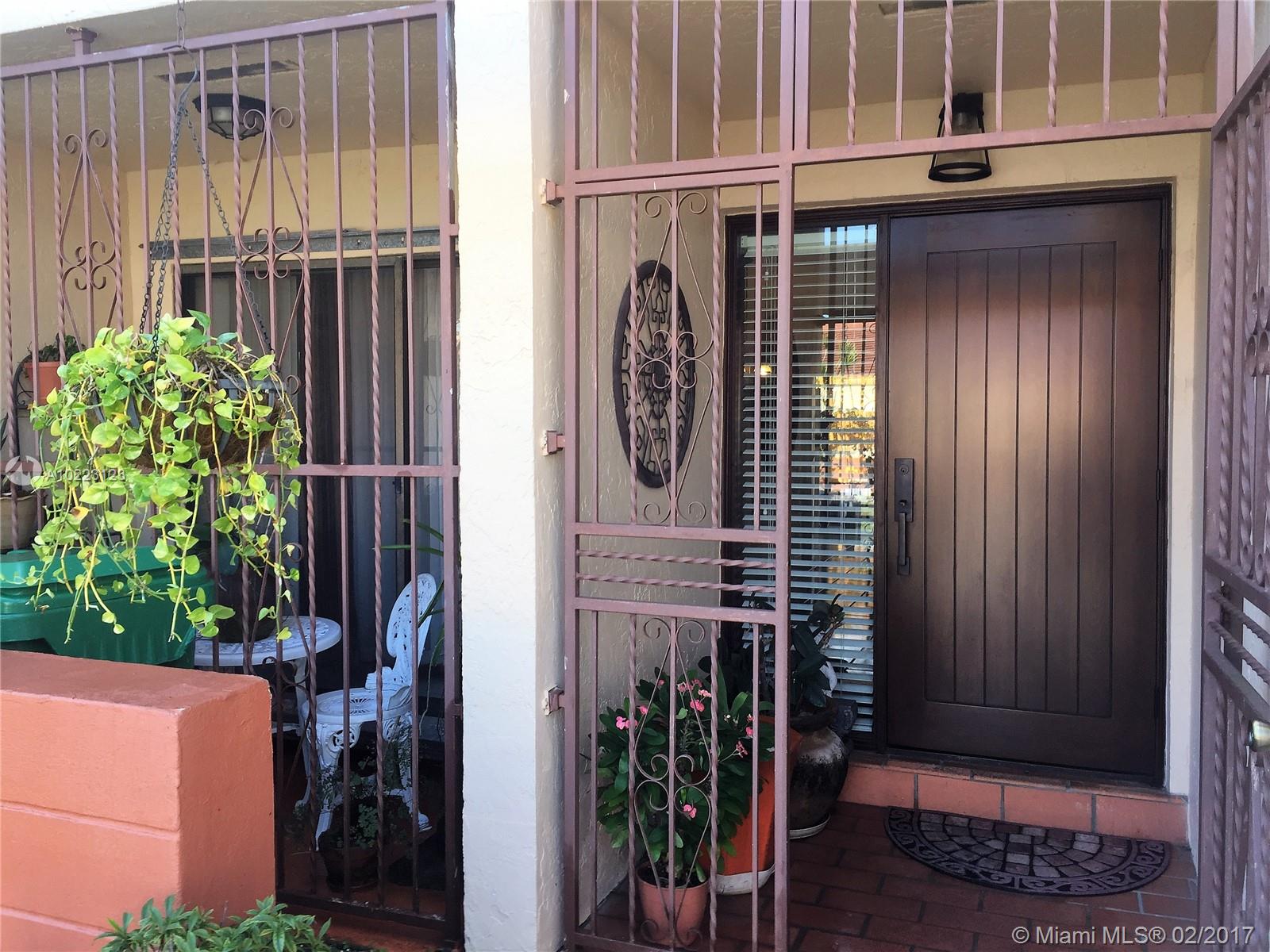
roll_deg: -1.5
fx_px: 1064
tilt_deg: -1.3
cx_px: 635
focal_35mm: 29
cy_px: 476
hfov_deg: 61.7
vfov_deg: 48.2
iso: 32
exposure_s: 1/120
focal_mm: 4.15
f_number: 2.2
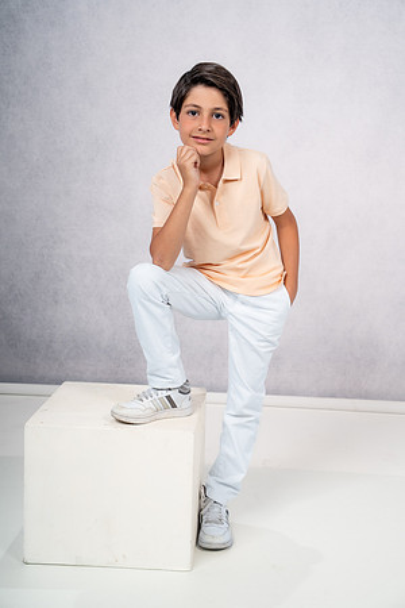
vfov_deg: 39.6
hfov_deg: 27.0
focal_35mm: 50
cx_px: 202
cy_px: 304
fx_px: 844
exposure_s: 1/200
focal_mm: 50
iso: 400
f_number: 5.6
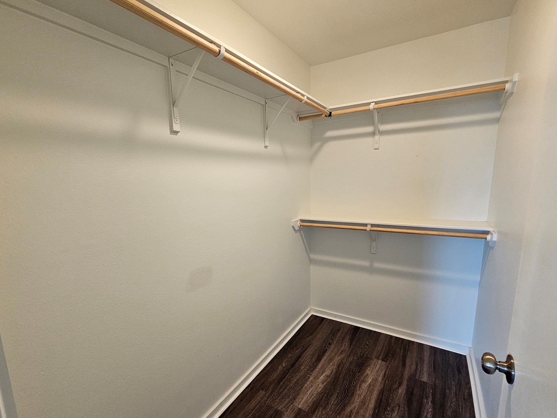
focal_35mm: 15
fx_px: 241
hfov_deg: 98.2
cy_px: 223
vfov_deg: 81.6
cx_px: 272
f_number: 2.2
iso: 200
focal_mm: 2.2
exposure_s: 1/60
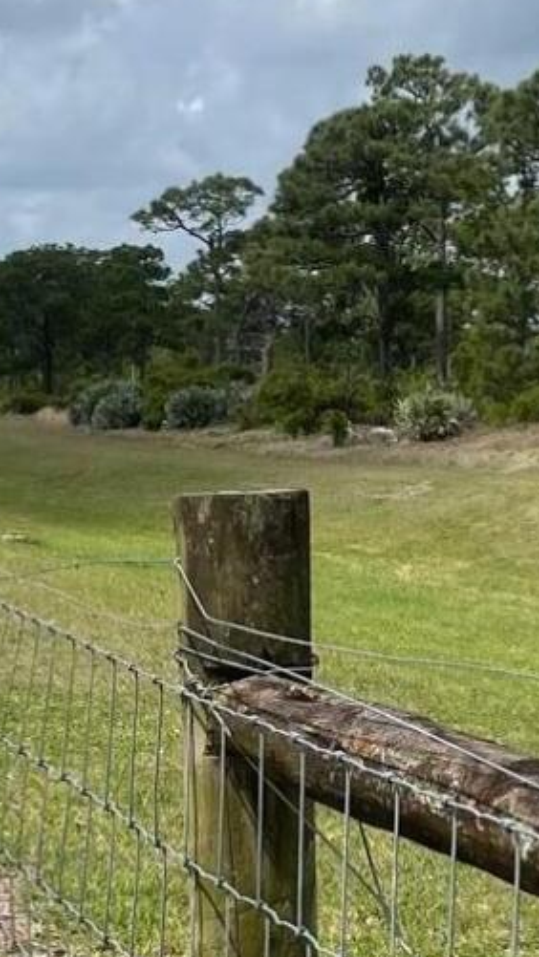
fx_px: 2870
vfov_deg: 18.8
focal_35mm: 113
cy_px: 726
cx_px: 394
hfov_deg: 10.7
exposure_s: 1/5556
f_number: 1.6
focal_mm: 4.2
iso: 32
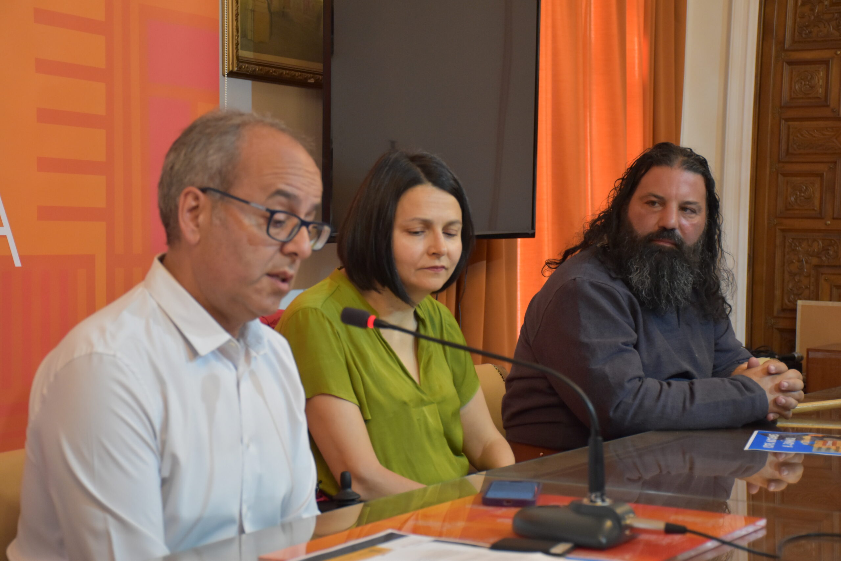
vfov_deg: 18.2
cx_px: 420
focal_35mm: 75
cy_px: 280
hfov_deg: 27.0
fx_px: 1752
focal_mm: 50
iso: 2000
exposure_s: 1/60
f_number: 4.8
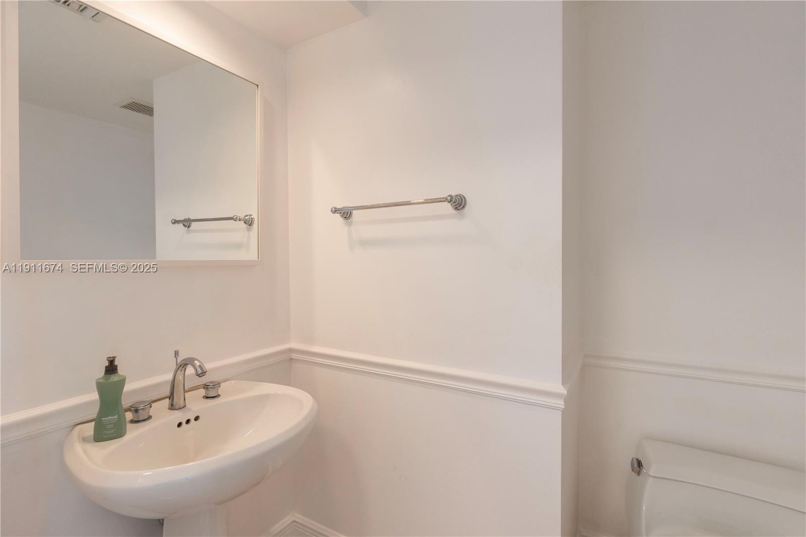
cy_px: 268
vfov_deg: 72.0
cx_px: 403
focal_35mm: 16
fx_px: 369
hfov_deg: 95.0
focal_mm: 11
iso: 320
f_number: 8
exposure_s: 1/8
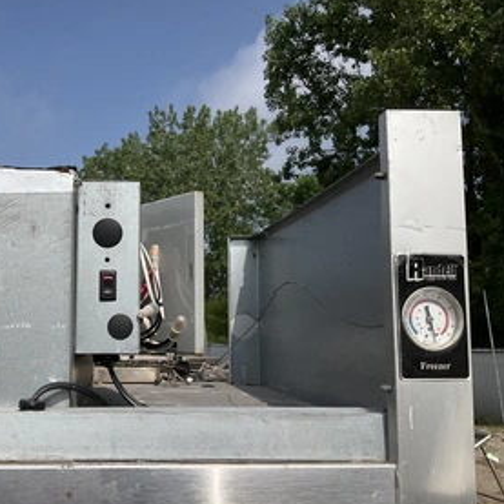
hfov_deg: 44.0
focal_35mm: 37
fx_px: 609
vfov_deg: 44.9
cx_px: 151
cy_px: 266
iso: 25
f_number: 1.8
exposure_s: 1/3788
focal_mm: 3
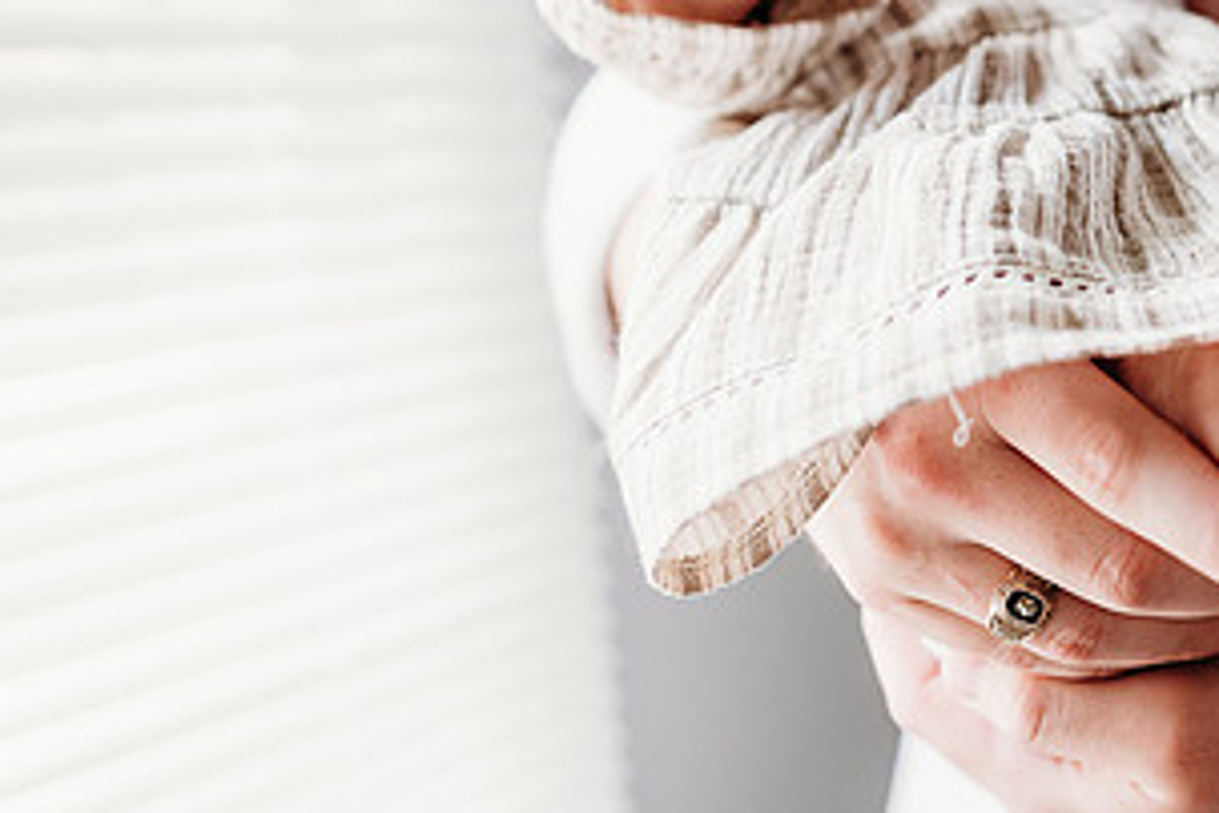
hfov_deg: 40.8
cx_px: 994
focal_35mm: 46
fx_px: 1557
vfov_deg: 28.9
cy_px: 586
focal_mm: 24
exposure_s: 1/200
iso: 500
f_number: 2.5
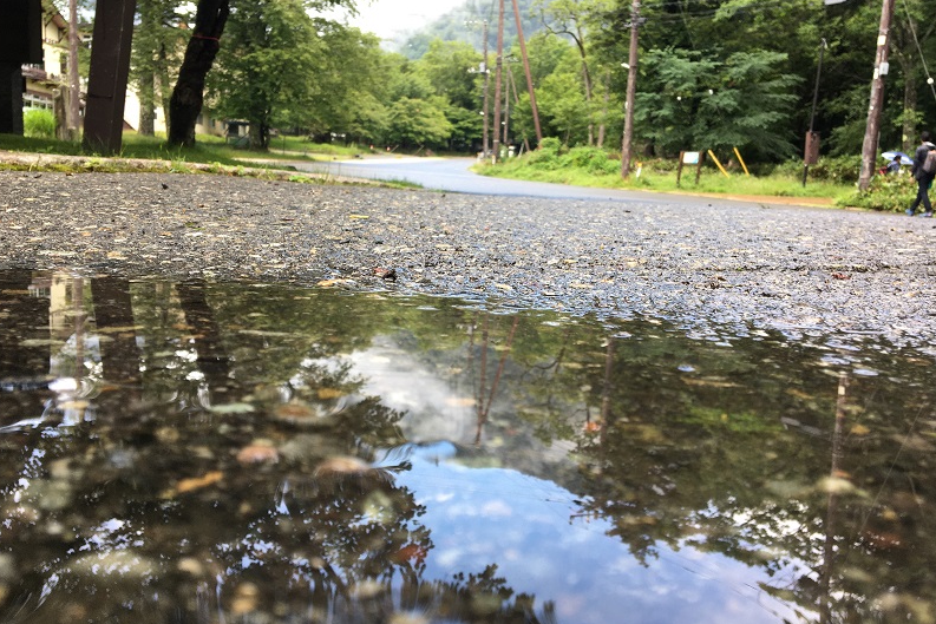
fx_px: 806
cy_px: 319
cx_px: 463
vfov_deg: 42.3
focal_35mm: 31
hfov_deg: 60.3
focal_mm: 4.15
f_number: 2.2
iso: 25
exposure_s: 1/120
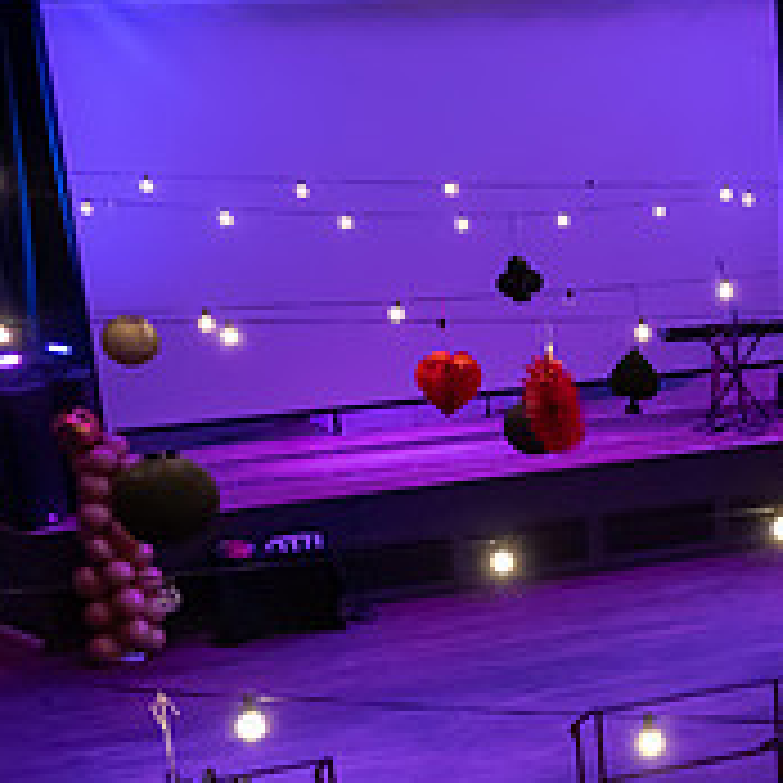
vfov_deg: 22.6
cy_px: 546
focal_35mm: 76
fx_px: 1945
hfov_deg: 20.4
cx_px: 1076
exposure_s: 1/125
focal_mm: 17
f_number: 2.8
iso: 2000
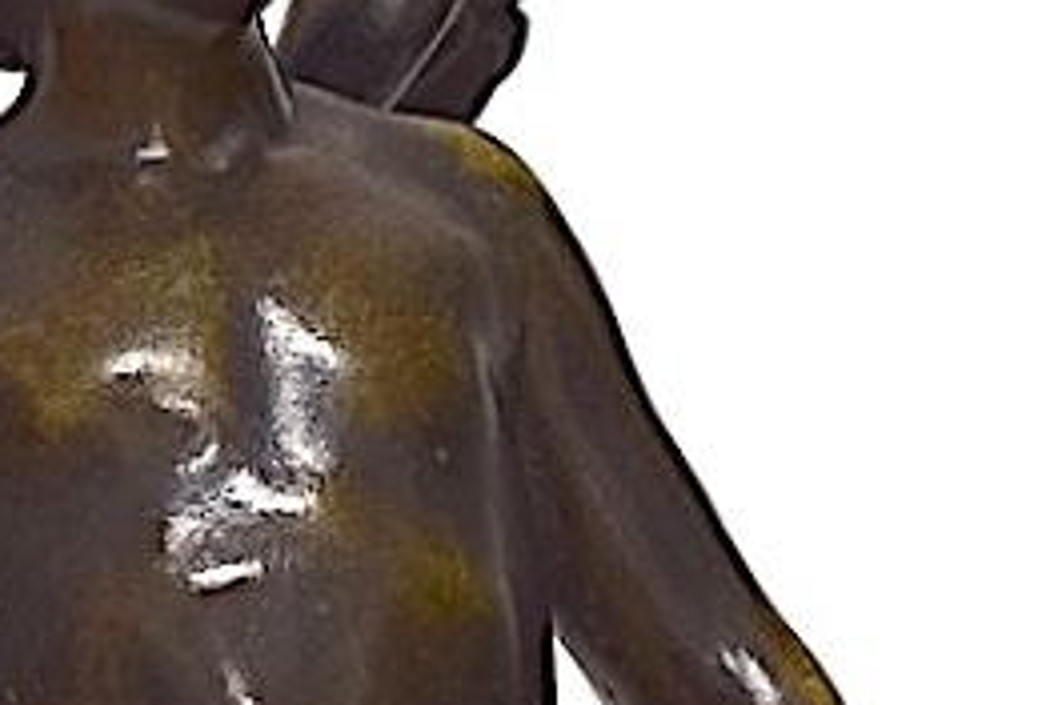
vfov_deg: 5.9
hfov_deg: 8.8
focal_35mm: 232
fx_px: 6818
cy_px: 543
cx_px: 140
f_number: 5
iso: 400
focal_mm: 34
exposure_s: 1/100
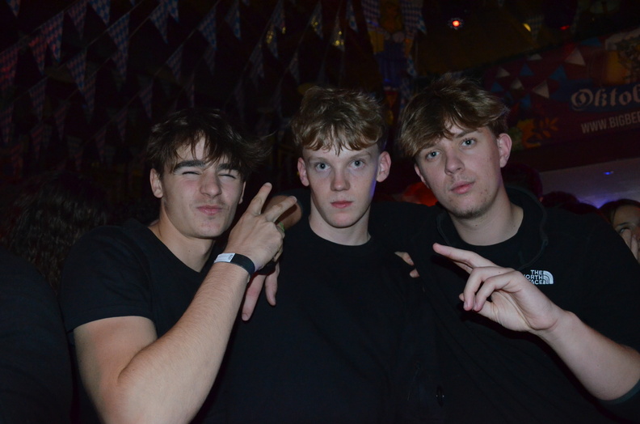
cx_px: 320
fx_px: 532
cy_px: 212
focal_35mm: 30
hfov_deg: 62.0
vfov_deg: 43.4
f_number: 3.8
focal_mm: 20
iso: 3200
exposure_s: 1/60
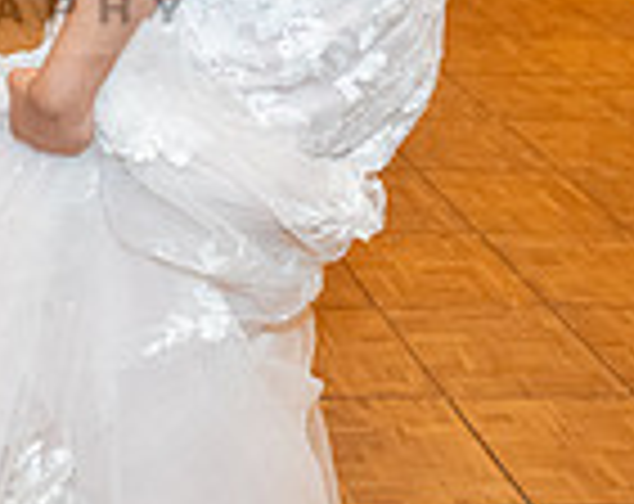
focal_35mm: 93
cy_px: -52
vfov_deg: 16.0
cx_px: -157
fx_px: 1740
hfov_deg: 19.3
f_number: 2.8
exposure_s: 1/200
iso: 2500
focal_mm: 24
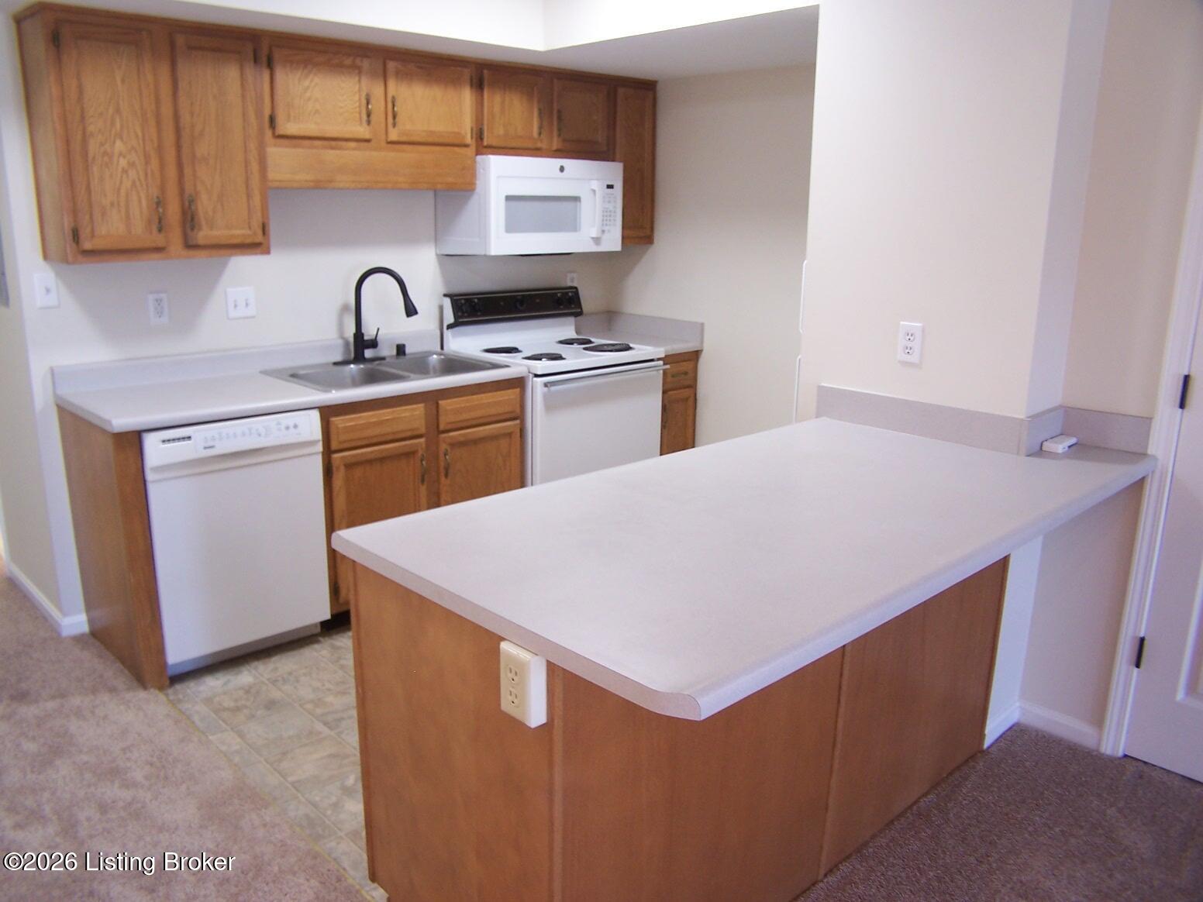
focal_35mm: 38
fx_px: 1321
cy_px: 451
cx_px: 602
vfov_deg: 37.7
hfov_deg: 49.0
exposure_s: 1/8
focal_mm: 6.3
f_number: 2.8
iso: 80
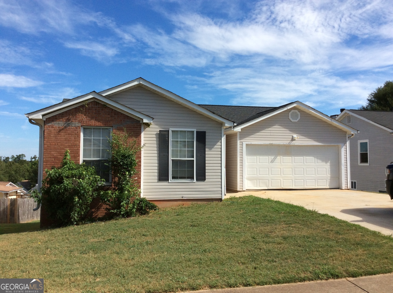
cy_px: 146
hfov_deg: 56.9
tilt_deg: -0.4
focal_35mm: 32
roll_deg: +1.7
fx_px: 363
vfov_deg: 44.1
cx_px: 196
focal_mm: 3.3
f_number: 2.4
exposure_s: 1/1634
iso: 32
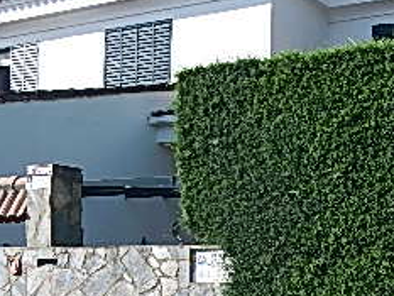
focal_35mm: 77
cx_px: 262
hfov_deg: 25.2
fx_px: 877
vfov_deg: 19.0
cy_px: 238
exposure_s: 1/640
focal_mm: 5
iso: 125
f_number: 3.9
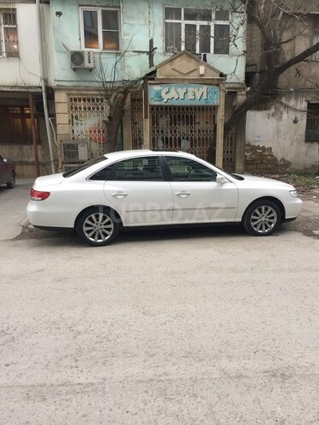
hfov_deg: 48.2
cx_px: 160
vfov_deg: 61.7
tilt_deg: -10.7
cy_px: 212
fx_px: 356
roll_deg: +1.1
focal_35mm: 29
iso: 40
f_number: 2.2
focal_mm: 4.15
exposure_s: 1/33
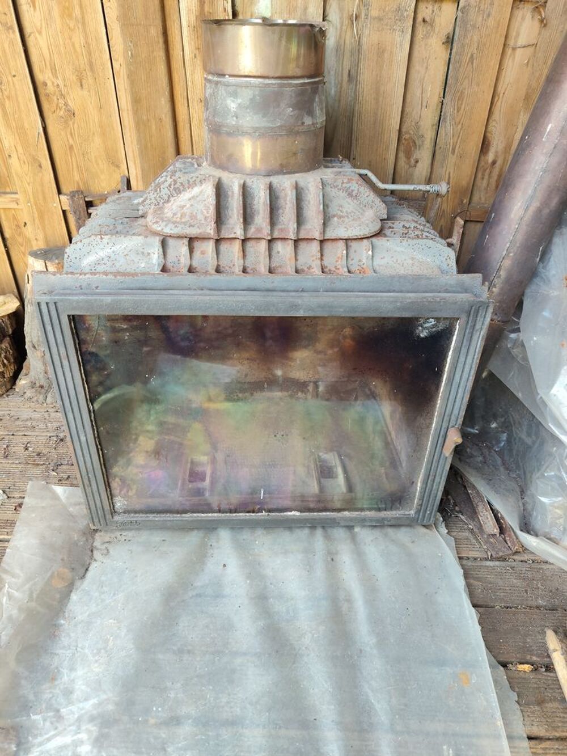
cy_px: 378
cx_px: 284
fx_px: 524
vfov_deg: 71.6
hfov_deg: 56.8
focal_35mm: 24
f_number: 1.7
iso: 334
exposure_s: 1/100
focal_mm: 5.24
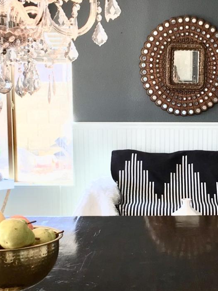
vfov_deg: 23.8
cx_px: 184
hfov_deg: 17.8
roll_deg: -0.8
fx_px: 689
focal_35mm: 82
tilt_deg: -7.3
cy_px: 180
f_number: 2.2
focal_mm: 4.15
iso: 25
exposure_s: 1/40
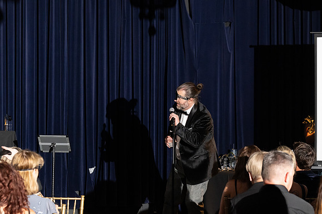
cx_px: 161
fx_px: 1108
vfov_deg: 11.0
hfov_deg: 16.5
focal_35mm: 124
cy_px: 107
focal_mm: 83
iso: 2500
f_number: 4.5
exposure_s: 1/200
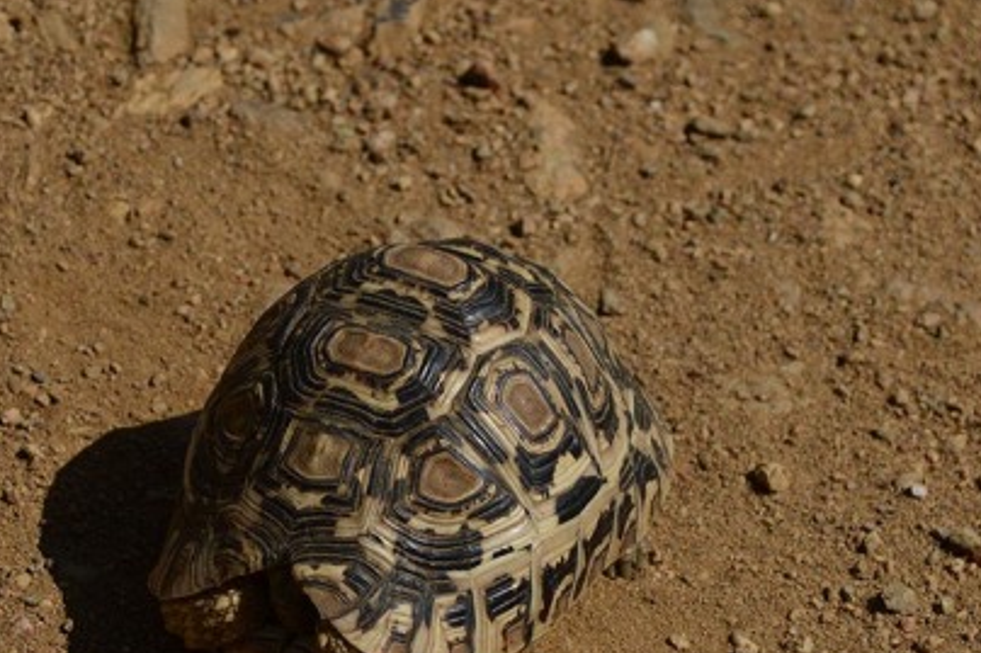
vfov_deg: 4.3
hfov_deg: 6.5
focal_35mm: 317
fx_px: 8634
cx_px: 573
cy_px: 346
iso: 320
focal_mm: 200
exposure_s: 1/2500
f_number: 8
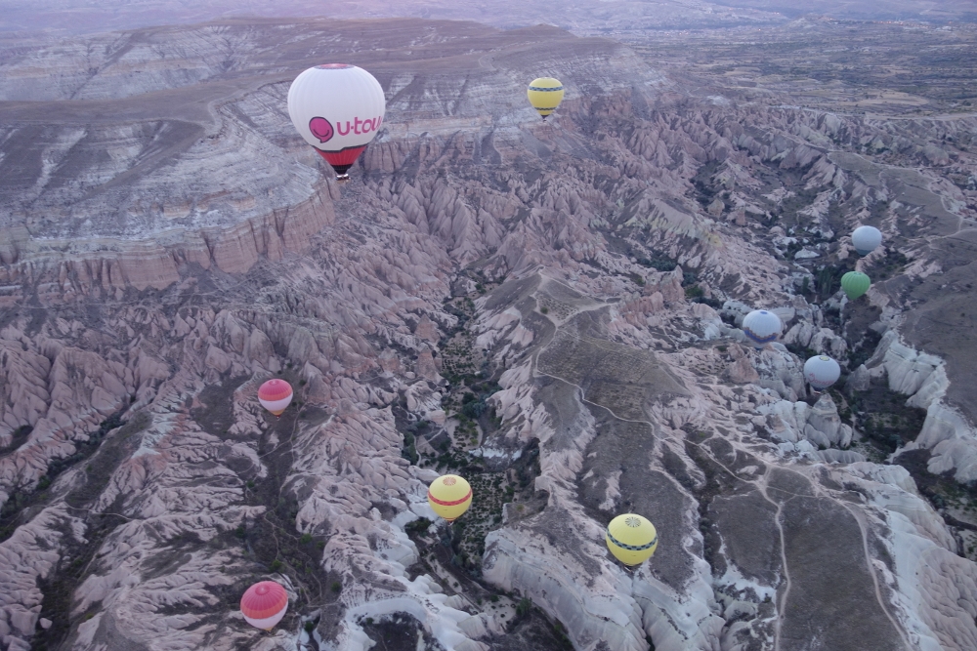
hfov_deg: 65.5
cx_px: 488
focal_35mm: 28
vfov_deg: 46.4
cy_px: 326
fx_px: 760
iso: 160
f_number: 1.8
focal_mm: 10.4
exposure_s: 1/30
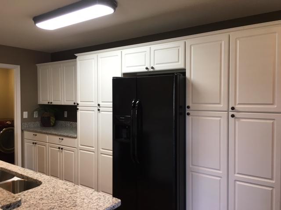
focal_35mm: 29
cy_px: 105
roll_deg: +0.6
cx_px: 140
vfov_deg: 48.2
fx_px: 235
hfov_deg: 61.7
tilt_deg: -0.7
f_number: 2.2
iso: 50
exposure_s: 1/30
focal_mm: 4.15
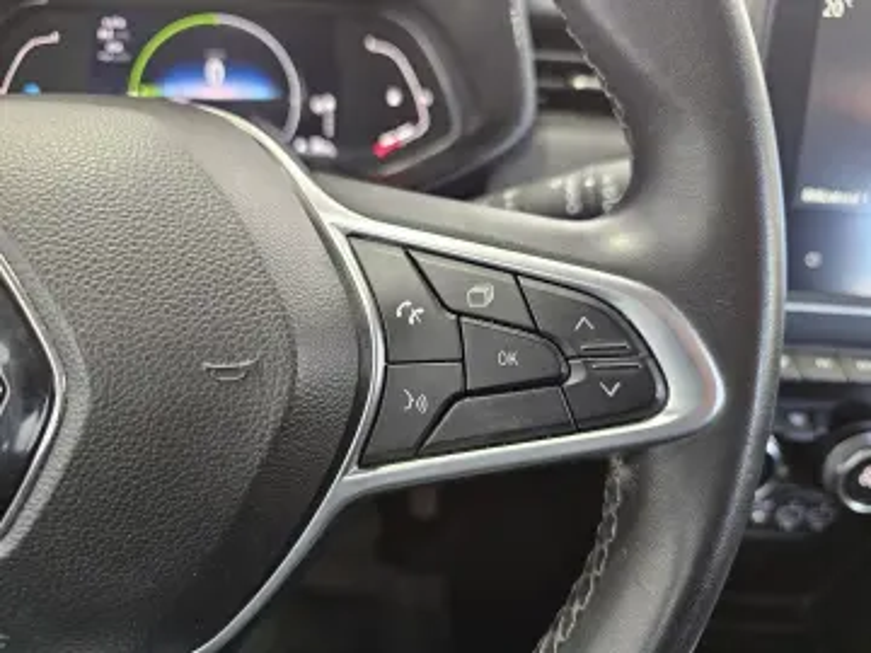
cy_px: 326
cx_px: 436
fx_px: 579
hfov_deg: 73.9
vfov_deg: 58.9
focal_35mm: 23
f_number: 1.7
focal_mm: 6.3
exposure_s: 1/100
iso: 640
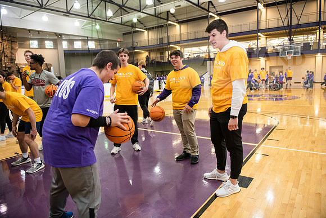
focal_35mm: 24
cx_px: 163
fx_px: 217
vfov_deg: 53.2
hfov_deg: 73.7
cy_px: 109
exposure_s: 1/160
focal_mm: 24
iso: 2500
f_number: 3.2
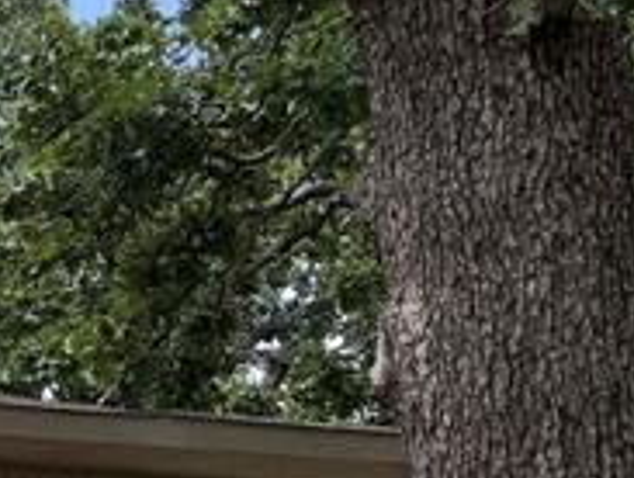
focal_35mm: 134
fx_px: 2459
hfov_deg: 11.2
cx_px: -1067
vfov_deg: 10.9
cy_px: 592
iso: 100
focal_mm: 6.76
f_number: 1.78
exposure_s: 1/2000
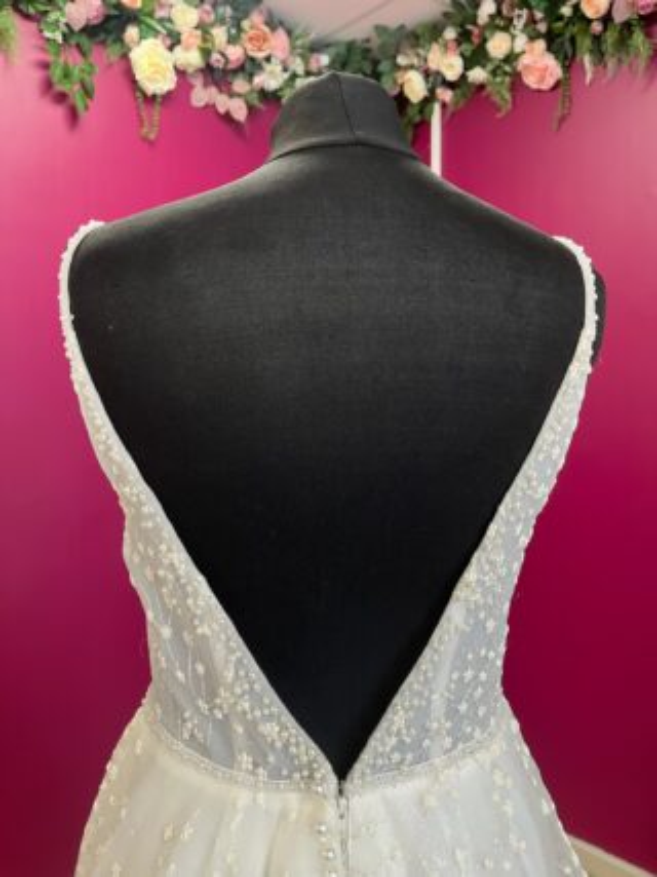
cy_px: 438
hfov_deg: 53.0
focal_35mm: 26
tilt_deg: -4.8
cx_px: 328
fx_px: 658
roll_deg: +1.7
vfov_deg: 67.3
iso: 100
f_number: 1.6
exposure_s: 1/50
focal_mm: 5.1
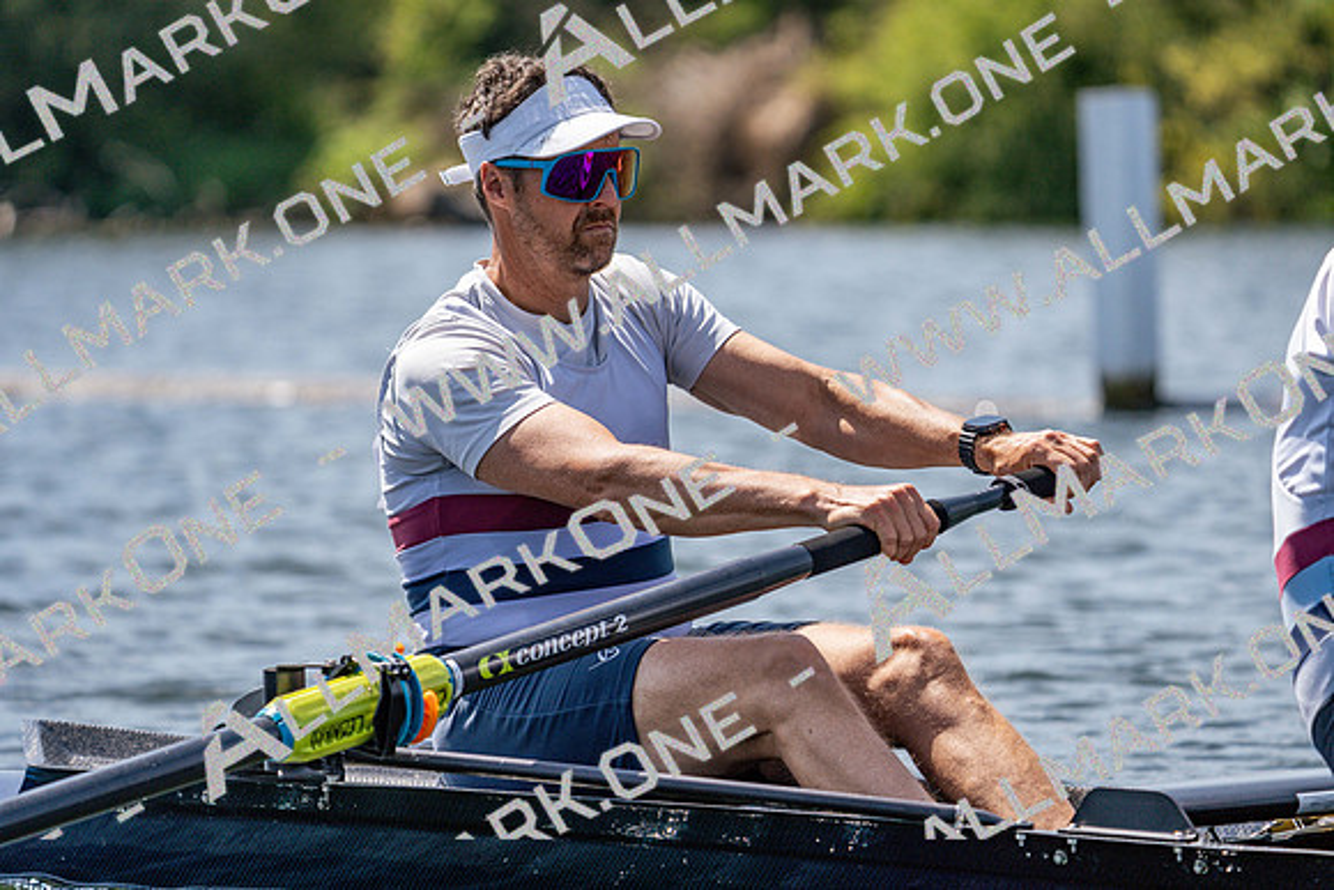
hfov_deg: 7.3
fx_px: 10526
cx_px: 667
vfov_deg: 4.8
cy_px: 445
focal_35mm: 284
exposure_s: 1/2000
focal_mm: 284
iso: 320
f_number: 5.6
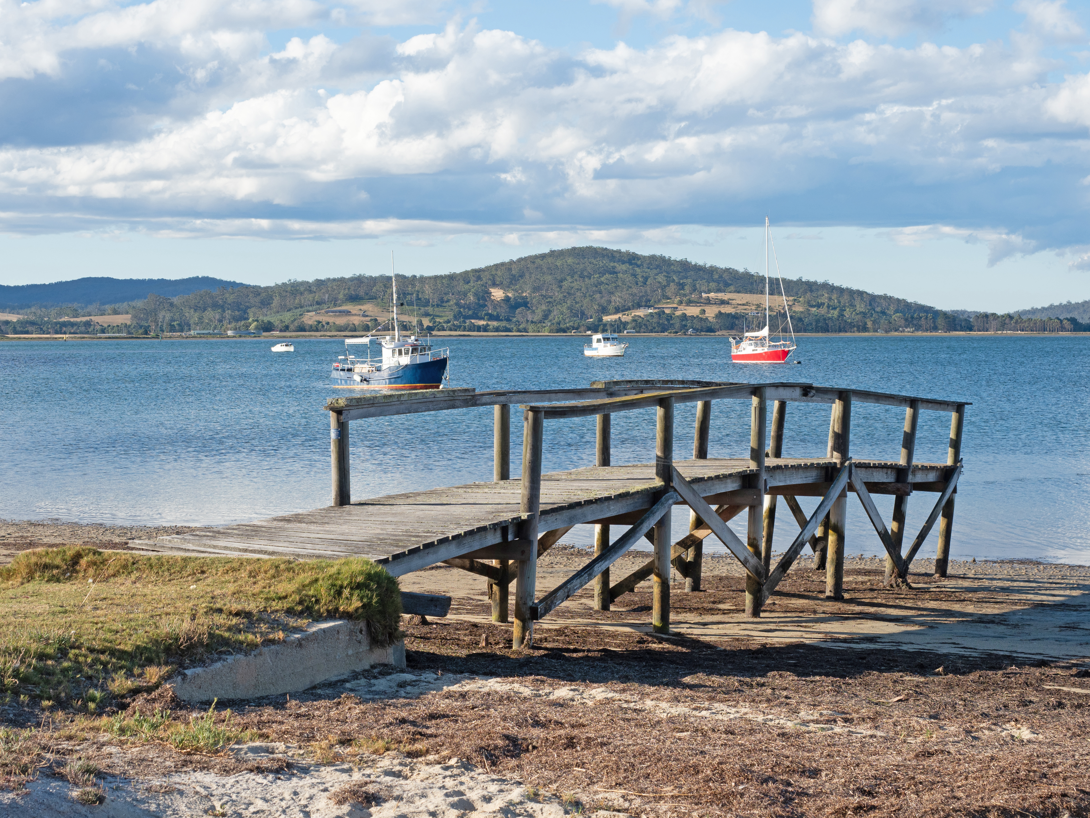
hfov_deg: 28.6
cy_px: 409
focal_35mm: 68
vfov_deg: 21.6
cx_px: 545
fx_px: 2141
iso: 200
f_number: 8
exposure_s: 1/320
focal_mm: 34
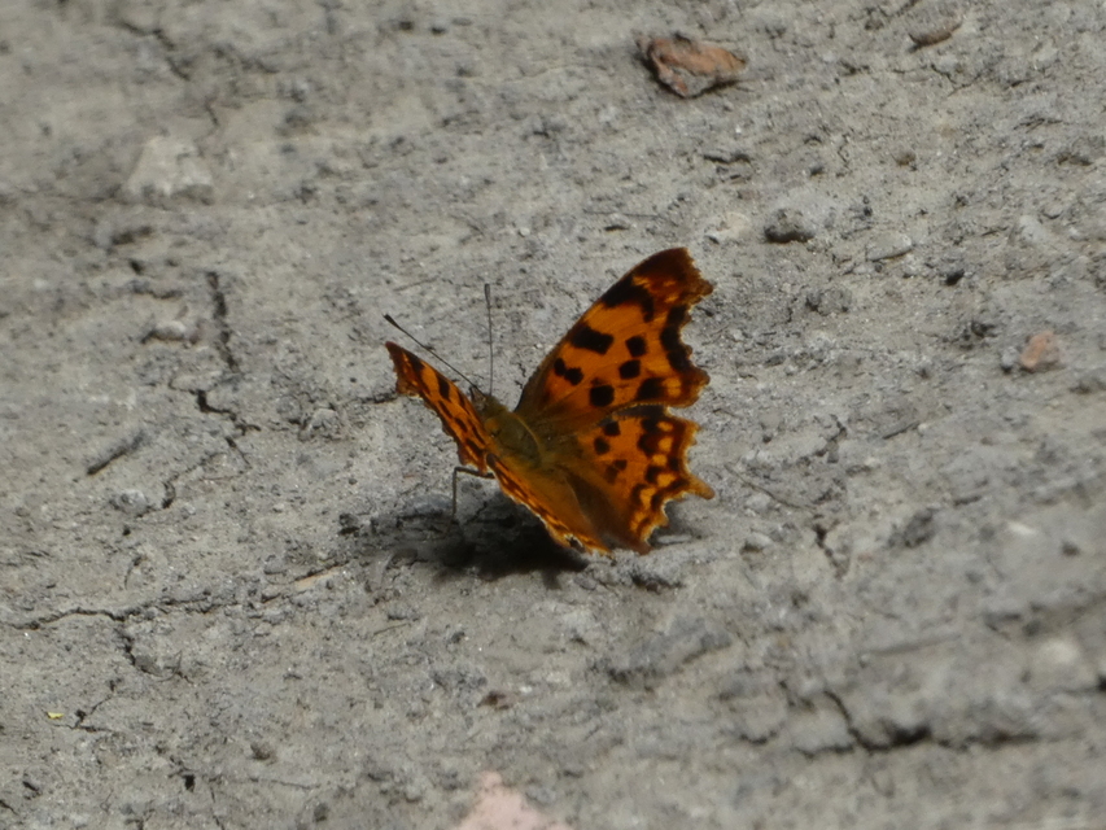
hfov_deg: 3.1
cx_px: 553
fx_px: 20515
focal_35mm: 642
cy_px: 415
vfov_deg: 2.3
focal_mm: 115
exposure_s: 1/250
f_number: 5.6
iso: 200
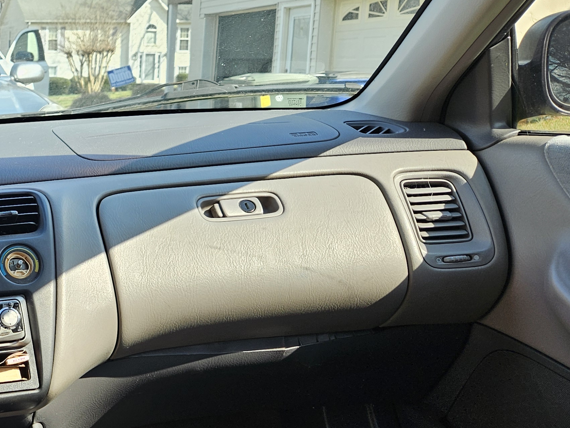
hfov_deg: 31.1
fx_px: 889
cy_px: 232
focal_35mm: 54
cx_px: -75
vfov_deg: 27.0
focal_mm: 5.4
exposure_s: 1/221
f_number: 1.8
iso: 25
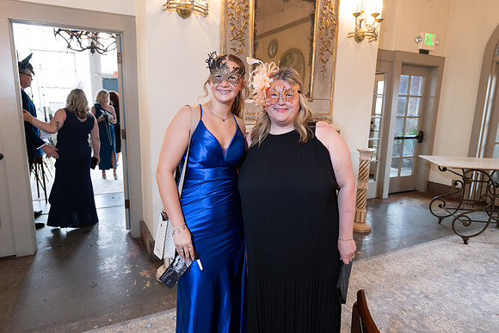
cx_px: 250
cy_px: 166
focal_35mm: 24
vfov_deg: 53.2
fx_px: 333
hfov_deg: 73.7
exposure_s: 1/60
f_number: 4
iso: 1250
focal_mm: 24
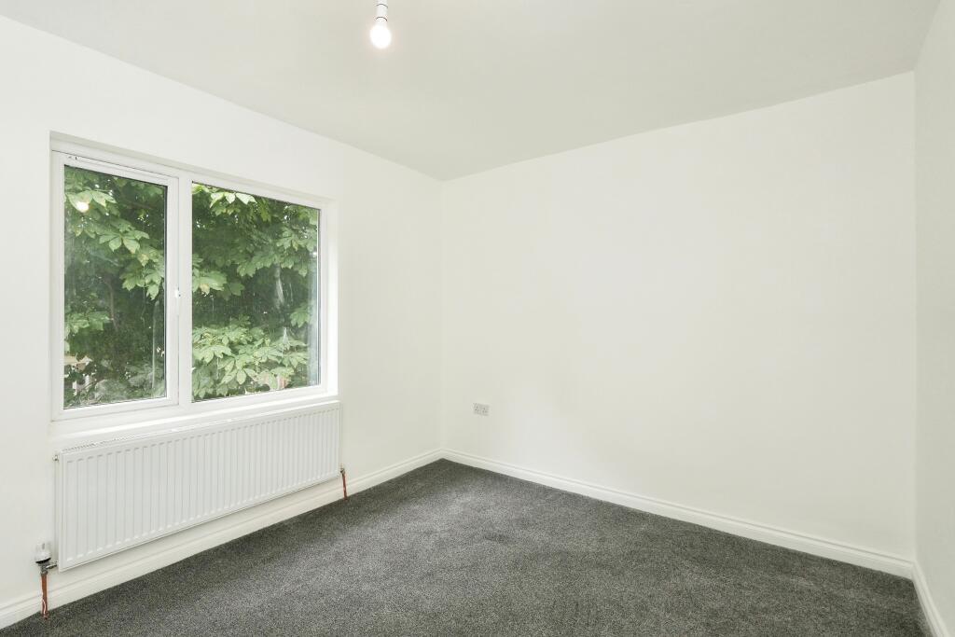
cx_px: 478
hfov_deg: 92.4
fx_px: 458
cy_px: 318
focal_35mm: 17
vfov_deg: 69.7
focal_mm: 11.5
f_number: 4
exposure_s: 1/160
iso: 400
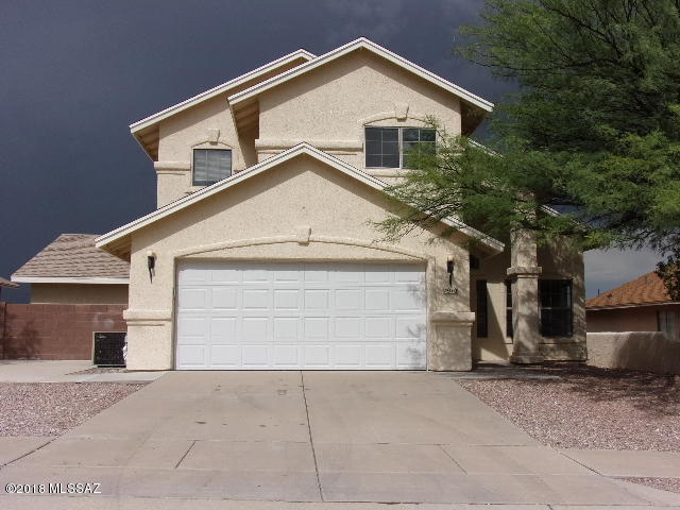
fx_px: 648
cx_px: 340
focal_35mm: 33
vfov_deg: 42.9
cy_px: 255
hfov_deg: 55.4
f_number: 12.2
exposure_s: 1/170
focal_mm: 5.9
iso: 80
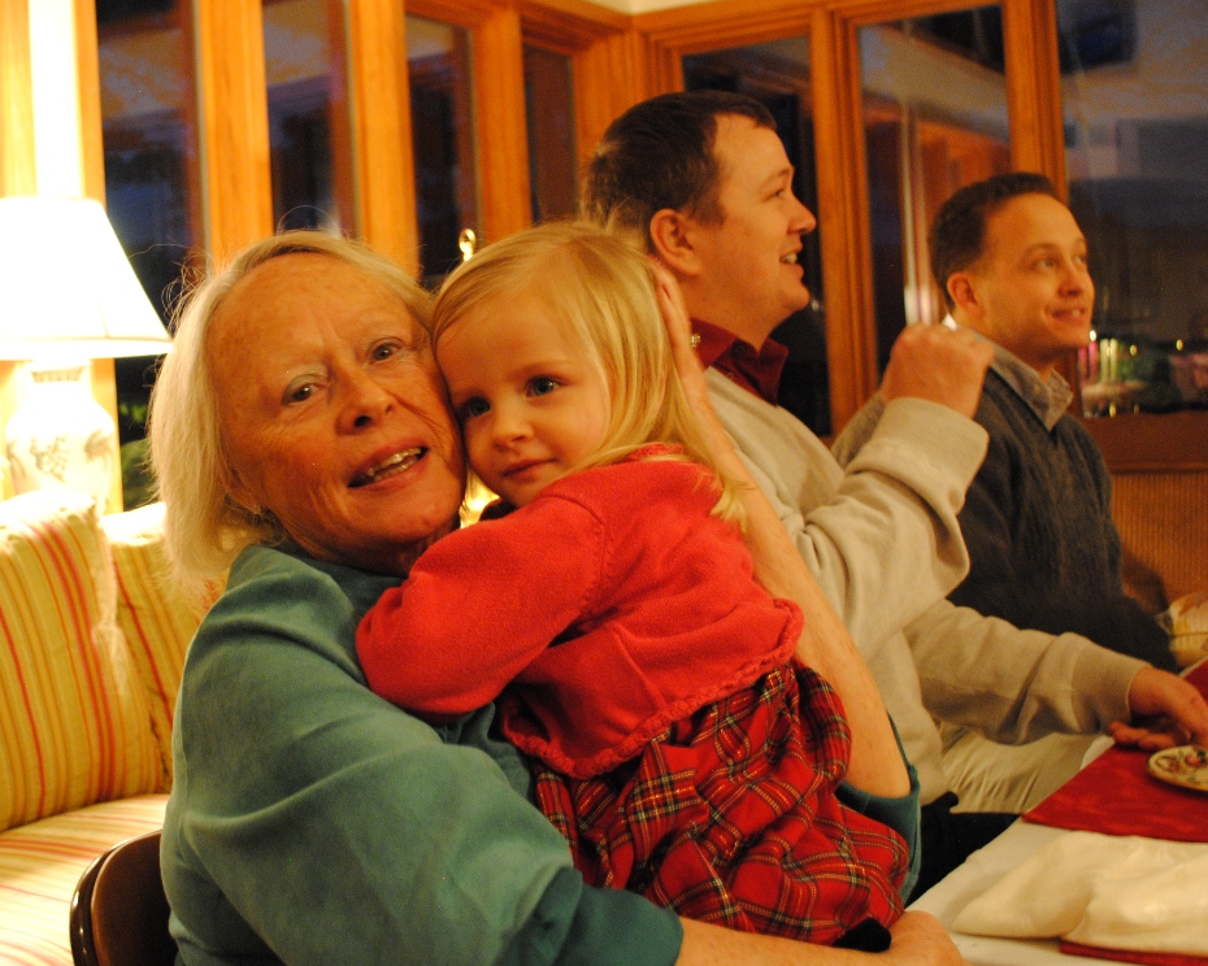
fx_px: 1359
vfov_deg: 39.2
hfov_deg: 47.9
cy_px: 473
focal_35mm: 38
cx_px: 546
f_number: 4
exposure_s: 1/6
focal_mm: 22
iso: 800
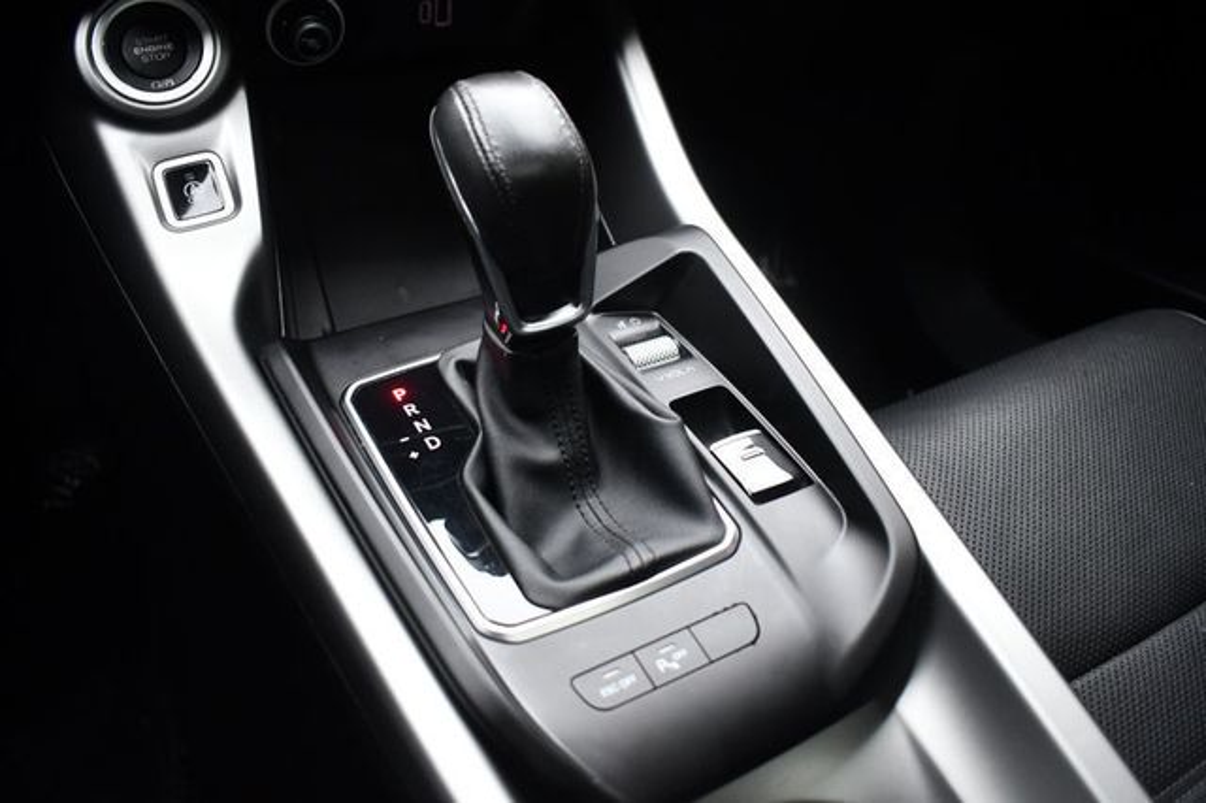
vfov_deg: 42.3
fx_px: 1038
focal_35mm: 31
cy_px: 402
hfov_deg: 60.3
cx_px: 603
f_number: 3.8
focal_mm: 21
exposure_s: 1/125
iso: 900
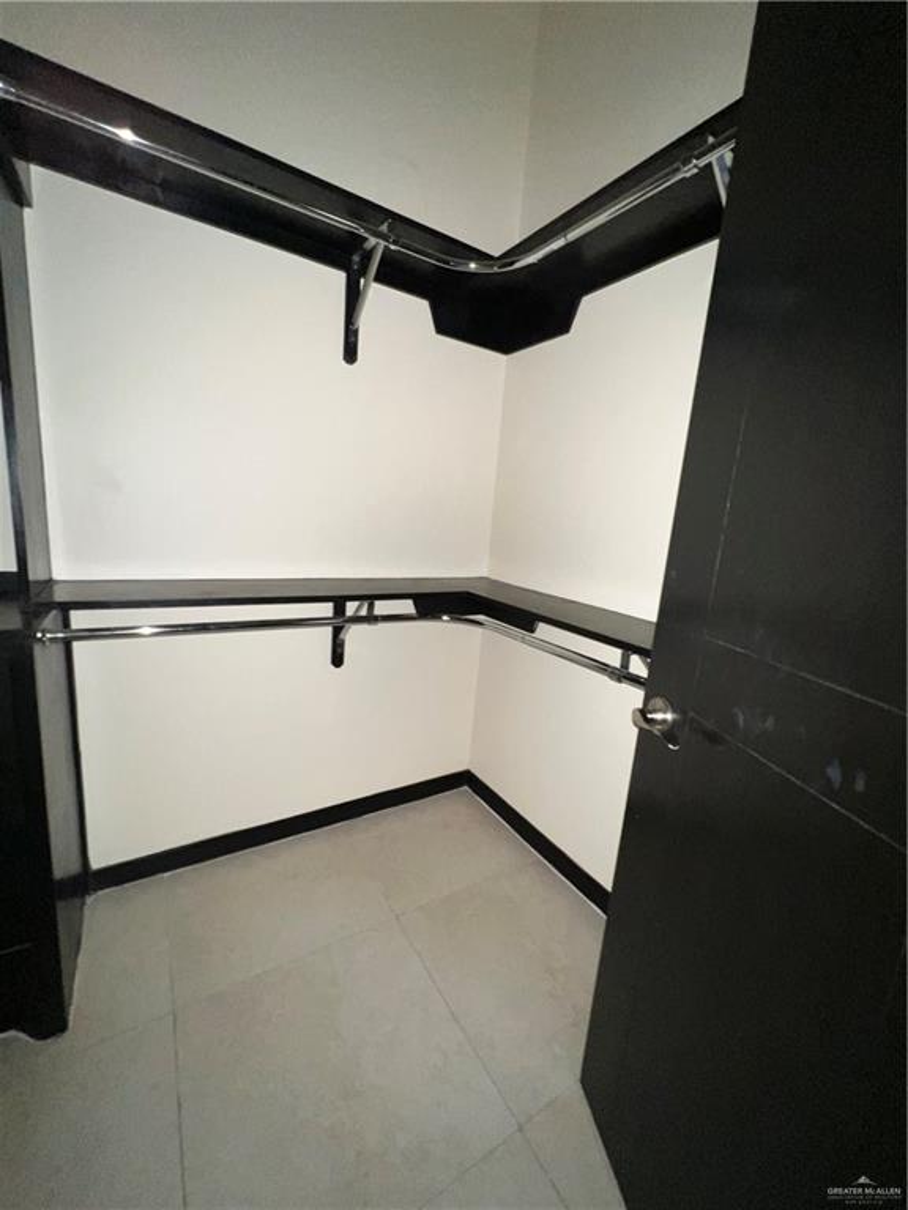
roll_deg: -5.4
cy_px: 605
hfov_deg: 89.9
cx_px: 454
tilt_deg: -10.0
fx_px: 455
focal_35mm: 13
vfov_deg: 106.2
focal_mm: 1.57
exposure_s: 1/28
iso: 125
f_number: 1.8
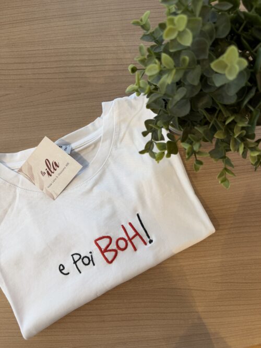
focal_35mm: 24
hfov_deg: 56.8
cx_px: 130
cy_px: 174
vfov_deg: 71.6
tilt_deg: -86.3
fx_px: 241
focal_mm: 6.76
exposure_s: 1/121
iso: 100
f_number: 1.78
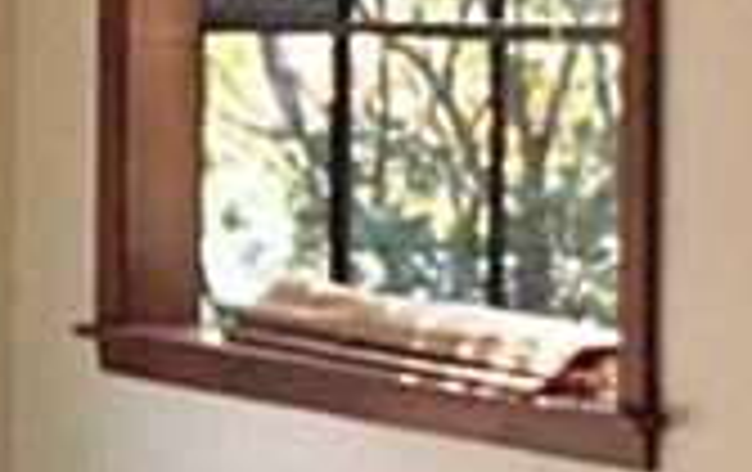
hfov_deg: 13.9
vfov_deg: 8.9
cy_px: 36
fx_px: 3018
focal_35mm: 147
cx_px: -68
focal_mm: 4.1
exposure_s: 1/250
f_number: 3.3
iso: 320
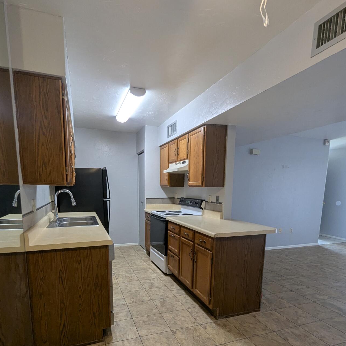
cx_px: 155
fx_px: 204
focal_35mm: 18
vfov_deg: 78.7
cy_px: 223
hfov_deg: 80.5
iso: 137
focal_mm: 1.95
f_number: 2.2
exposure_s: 1/49.7
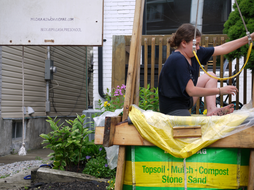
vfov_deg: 21.0
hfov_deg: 27.8
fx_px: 514
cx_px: 127
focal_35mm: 70
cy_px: 95
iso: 100
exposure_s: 1/500
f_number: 3.2
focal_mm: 35
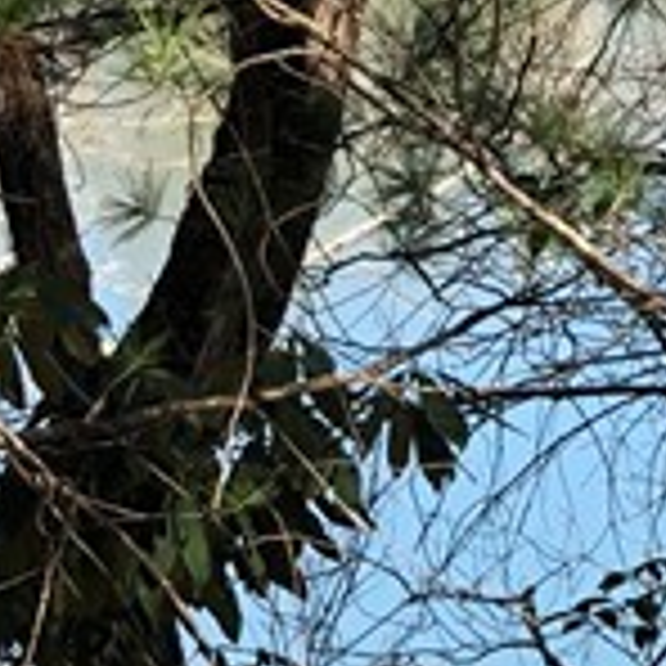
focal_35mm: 319
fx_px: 6944
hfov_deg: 5.5
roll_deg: +1.8
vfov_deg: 5.4
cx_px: 472
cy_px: -585
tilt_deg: -2.0
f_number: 2.4
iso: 16
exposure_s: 1/302
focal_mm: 6
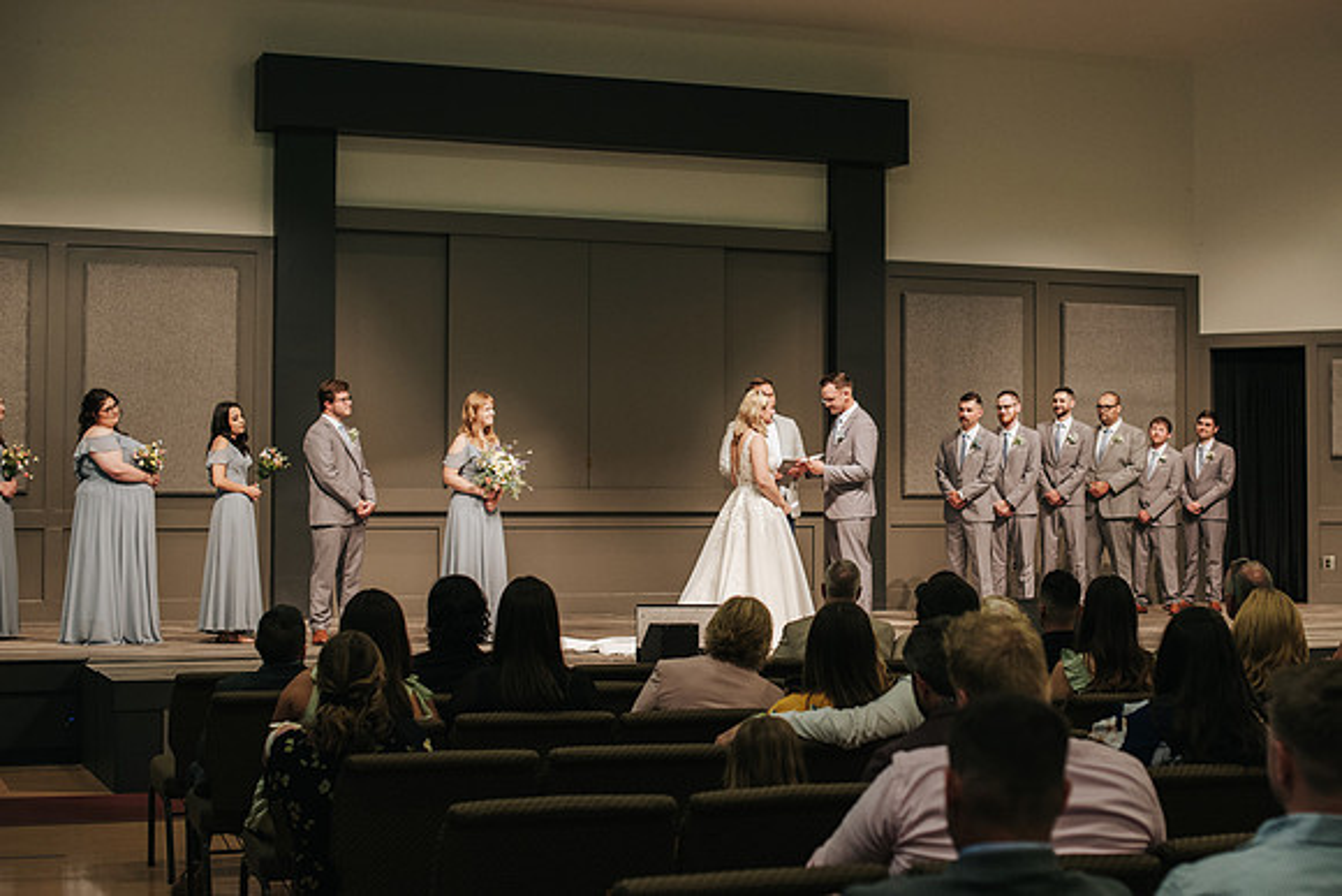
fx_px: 2287
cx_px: 815
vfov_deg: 22.1
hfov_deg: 32.6
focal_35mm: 61
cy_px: 405
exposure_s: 1/200
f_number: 3.2
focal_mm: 50
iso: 1000
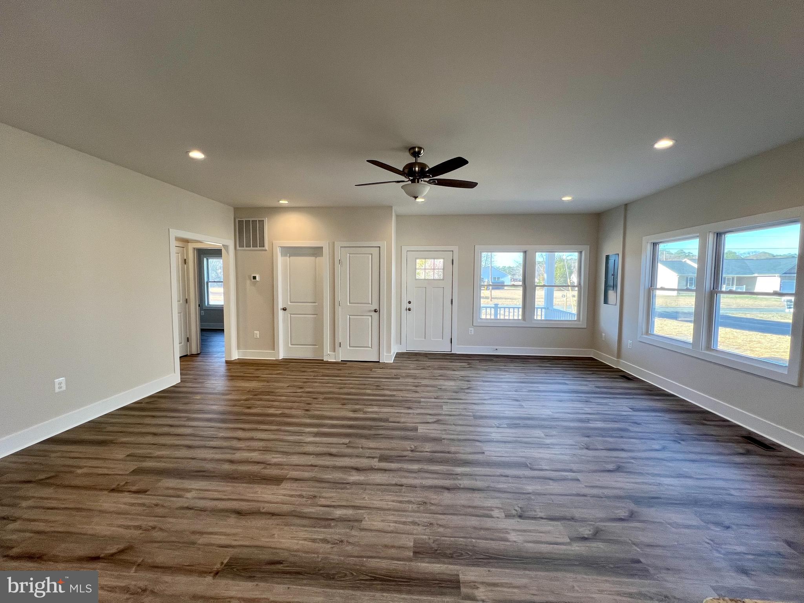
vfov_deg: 89.9
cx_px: 402
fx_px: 302
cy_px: 302
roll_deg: -0.6
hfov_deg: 106.2
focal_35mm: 13
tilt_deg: -2.9
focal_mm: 1.57
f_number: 1.8
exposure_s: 1/120
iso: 100
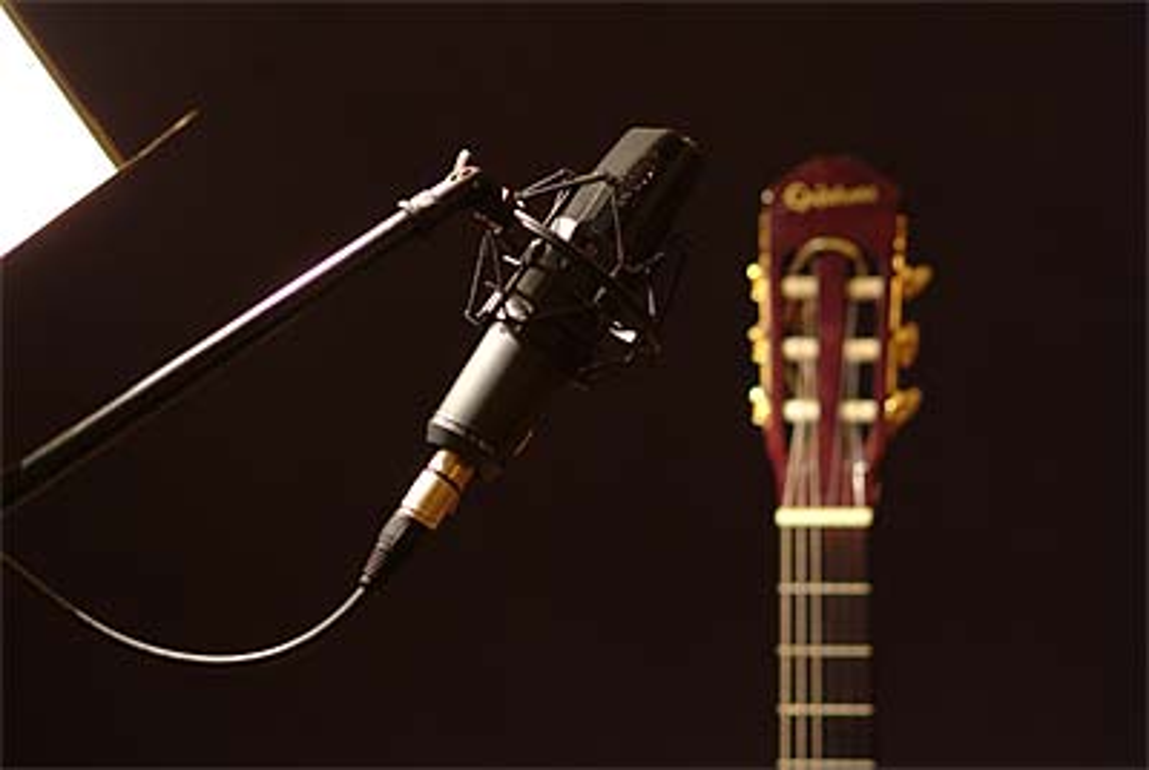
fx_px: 5034
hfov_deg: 13.0
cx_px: 574
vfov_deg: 8.7
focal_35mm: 158
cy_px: 385
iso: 200
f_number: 3.3
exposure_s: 1/3
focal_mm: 105
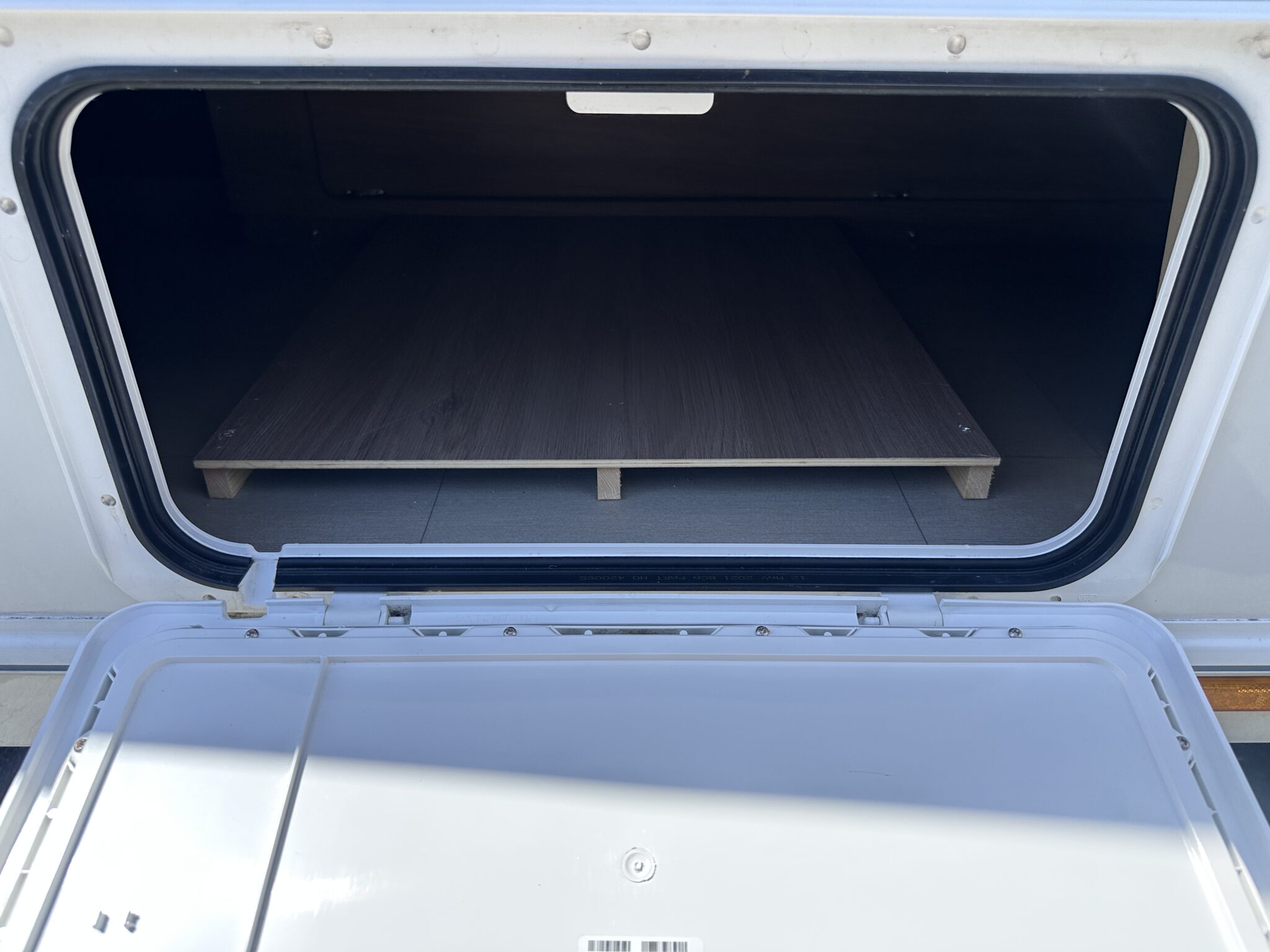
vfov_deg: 56.8
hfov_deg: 71.6
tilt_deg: -31.0
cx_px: 635
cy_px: 476
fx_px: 881
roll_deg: -2.0
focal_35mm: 24
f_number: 1.78
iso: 80
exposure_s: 1/1916
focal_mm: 6.86
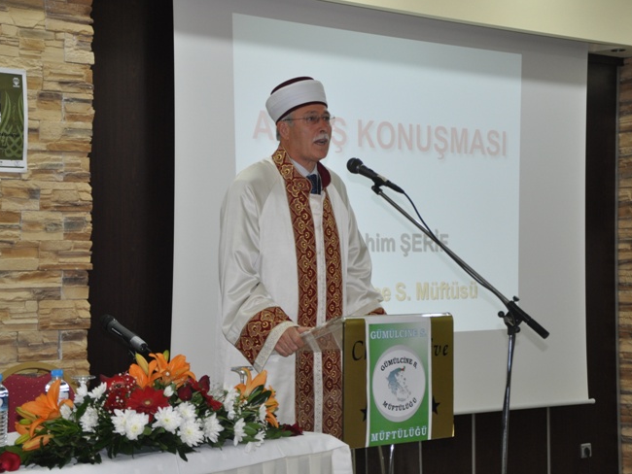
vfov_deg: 20.0
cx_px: 290
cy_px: 237
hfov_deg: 26.5
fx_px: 1343
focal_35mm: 74
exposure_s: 1/60
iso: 800
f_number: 4.8
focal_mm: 45
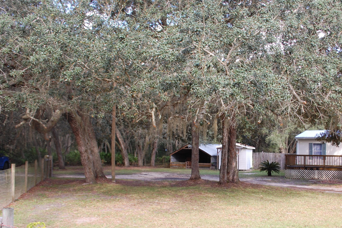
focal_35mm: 40
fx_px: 380
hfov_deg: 48.1
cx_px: 210
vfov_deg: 33.3
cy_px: 134
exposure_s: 1/125
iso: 250
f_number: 5.6
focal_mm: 20
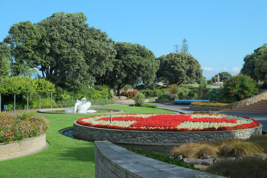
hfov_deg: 35.6
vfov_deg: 24.2
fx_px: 415
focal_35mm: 56
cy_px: 89
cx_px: 134
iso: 800
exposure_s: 1/1300
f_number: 6.4
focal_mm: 37.4
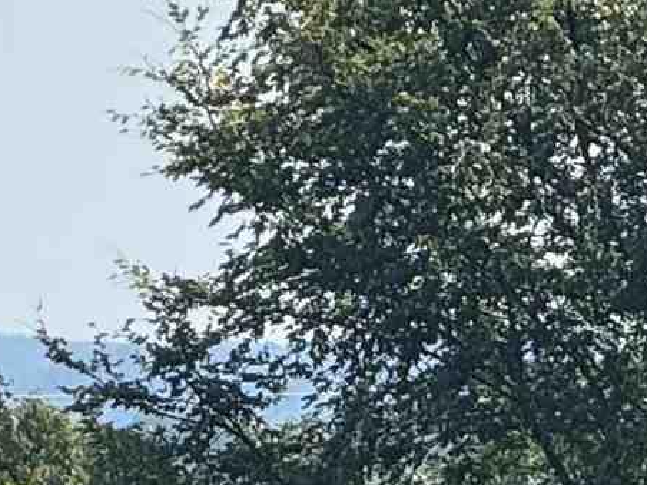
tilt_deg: -1.0
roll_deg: -2.6
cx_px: -661
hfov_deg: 2.4
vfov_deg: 1.8
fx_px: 15233
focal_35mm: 815
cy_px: 660
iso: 50
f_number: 2.8
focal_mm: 15.66
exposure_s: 1/1368
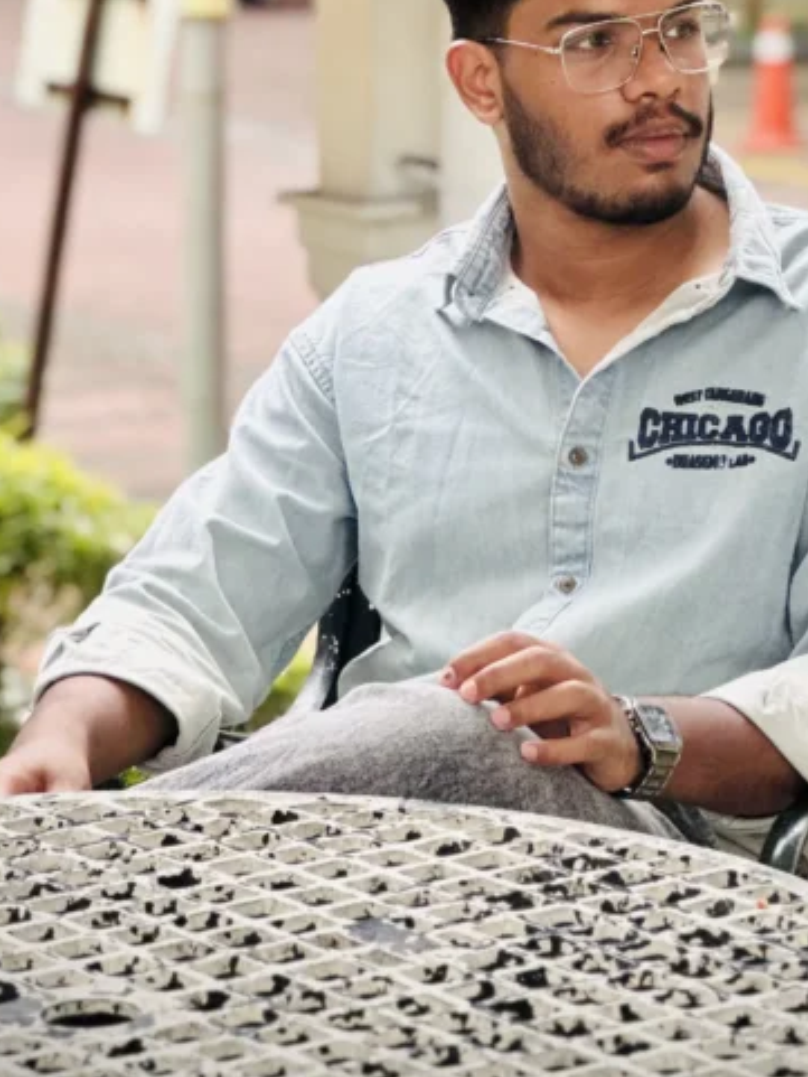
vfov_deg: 12.0
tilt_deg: -5.5
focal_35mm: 164
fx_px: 5102
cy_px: 193
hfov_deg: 9.1
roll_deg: +0.1
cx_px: 468
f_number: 2.8
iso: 80
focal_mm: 9
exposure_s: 1/121
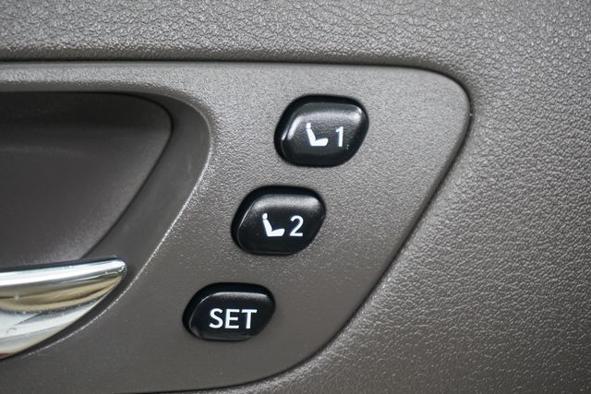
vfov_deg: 18.2
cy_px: 197
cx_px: 296
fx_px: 1231
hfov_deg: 27.0
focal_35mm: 75
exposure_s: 1/80
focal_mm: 50
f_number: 5.6
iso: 1600
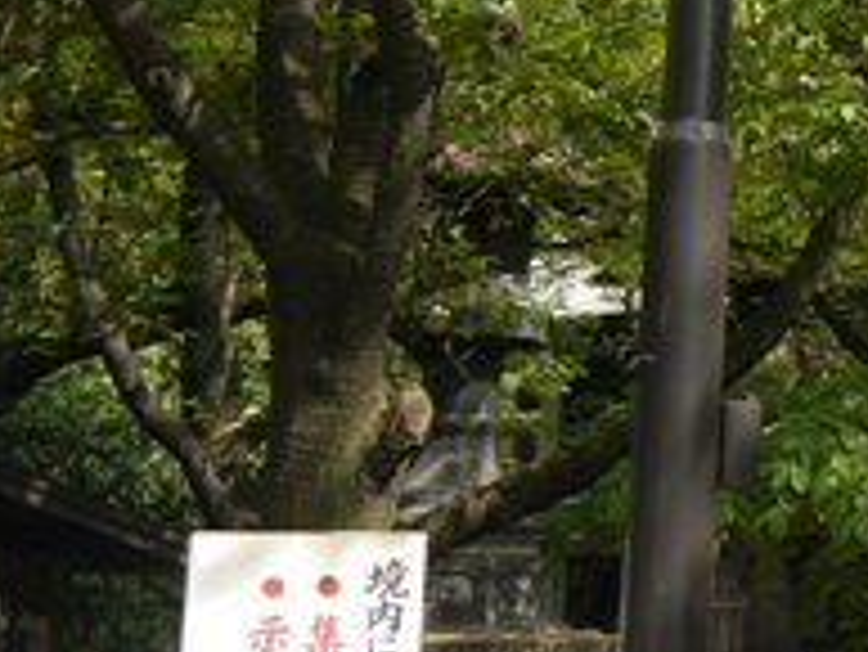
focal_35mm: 93
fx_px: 2333
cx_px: 1390
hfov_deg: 18.2
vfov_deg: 15.7
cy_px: 40
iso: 160
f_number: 5
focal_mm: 14
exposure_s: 1/200
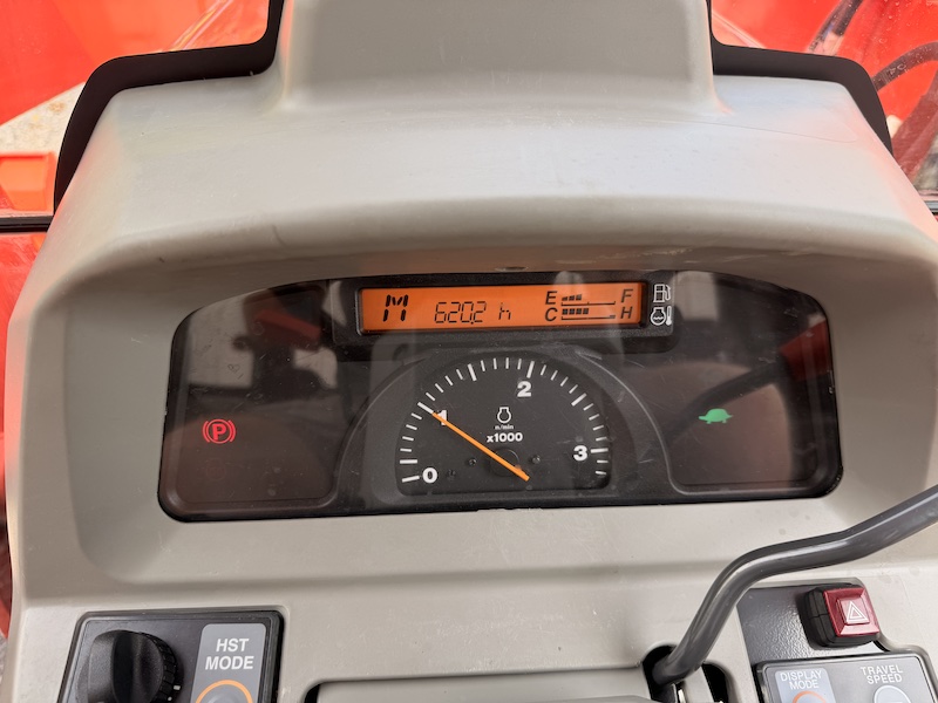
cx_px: 469
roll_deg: -0.8
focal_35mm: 24
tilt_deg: -43.2
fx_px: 650
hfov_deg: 71.6
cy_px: 352
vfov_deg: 56.8
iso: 64
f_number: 1.78
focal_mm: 6.76
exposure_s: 1/150
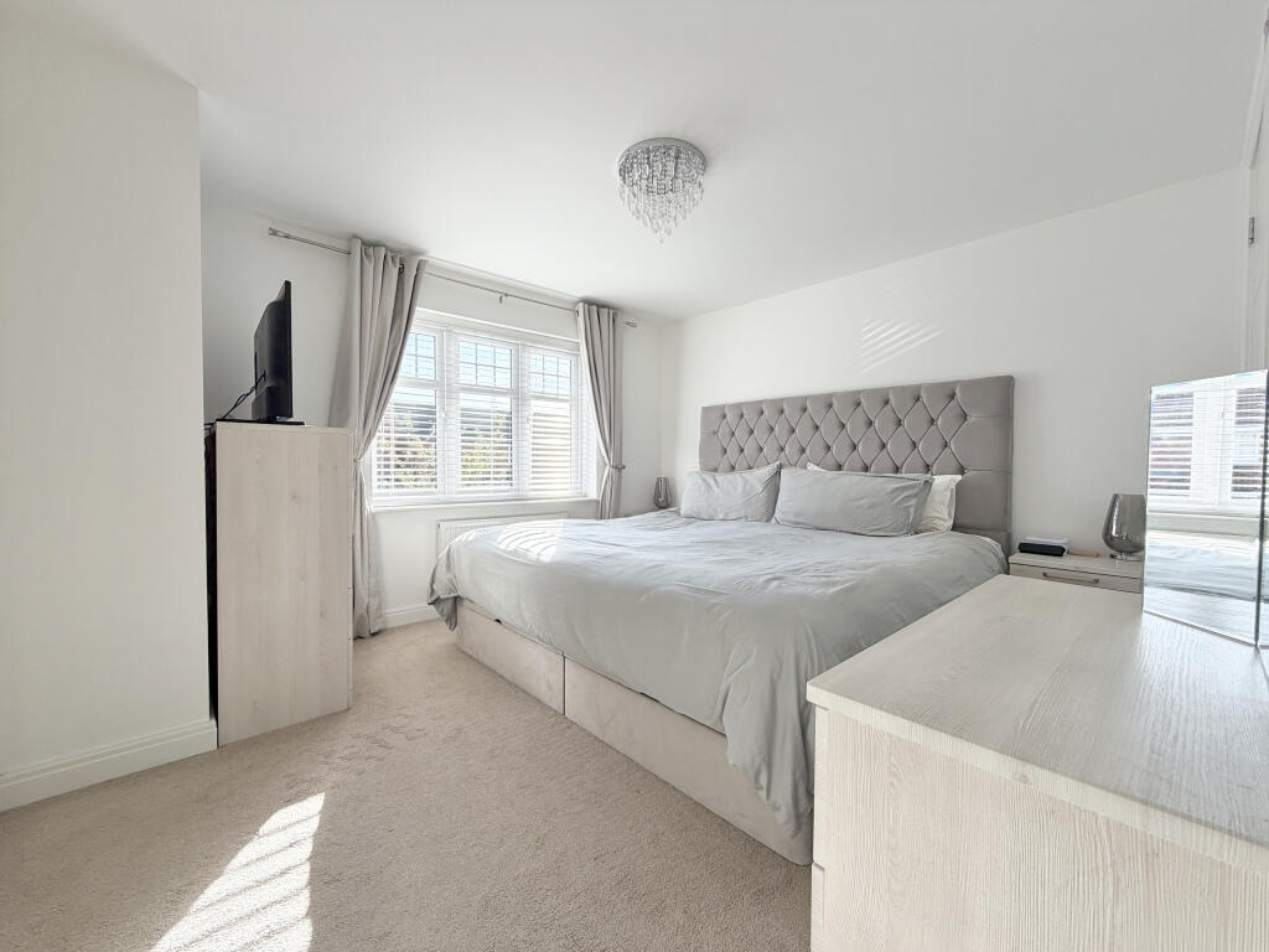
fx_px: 513
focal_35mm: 14
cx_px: 634
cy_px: 476
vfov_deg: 85.7
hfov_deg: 102.1
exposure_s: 1/229
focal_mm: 2.22
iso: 50
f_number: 2.2
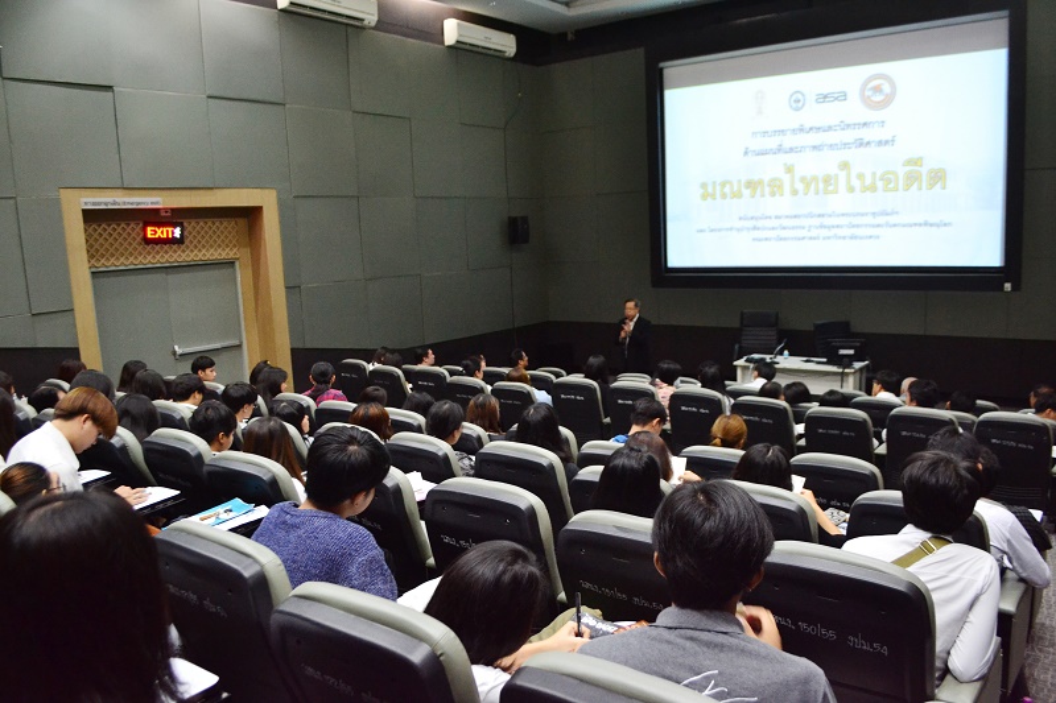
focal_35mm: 27
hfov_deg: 67.4
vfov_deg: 47.9
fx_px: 792
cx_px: 528
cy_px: 352
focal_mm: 18
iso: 1600
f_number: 4
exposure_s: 1/30
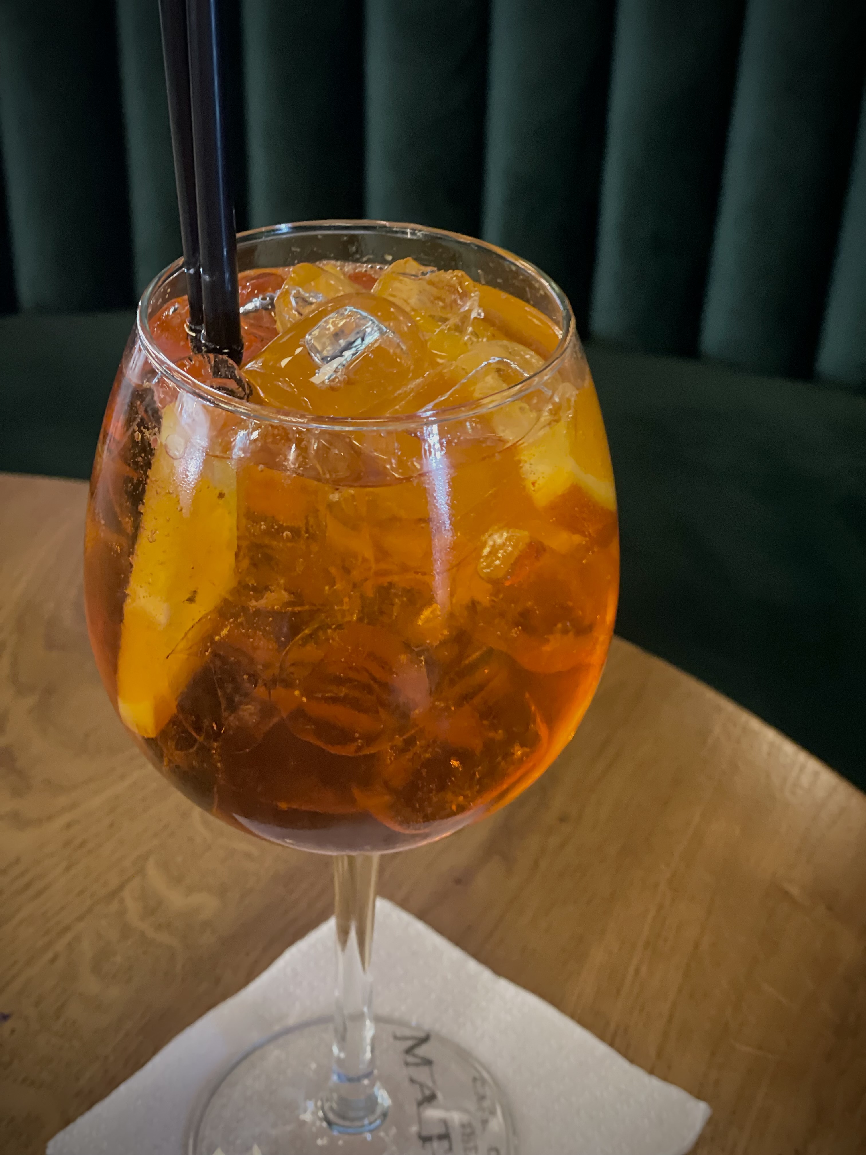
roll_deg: -1.9
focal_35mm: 52
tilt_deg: -35.1
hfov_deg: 28.0
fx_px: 1735
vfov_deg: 36.8
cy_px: 578
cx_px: 433
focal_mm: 6
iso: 400
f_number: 2
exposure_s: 1/14
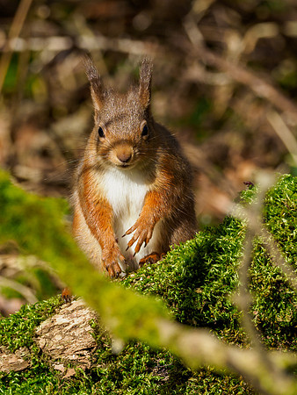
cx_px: 110
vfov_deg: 1.9
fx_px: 11822
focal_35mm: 1034
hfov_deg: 1.4
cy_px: 142
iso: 200
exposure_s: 1/640
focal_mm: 300
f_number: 5.6
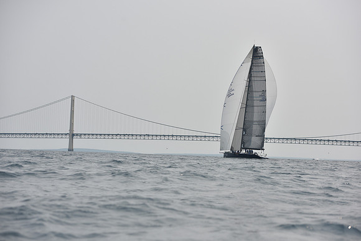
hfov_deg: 28.8
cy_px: 120
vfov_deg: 19.5
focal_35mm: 70
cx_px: 180
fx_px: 702
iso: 250
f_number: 5
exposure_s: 1/5000
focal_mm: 70
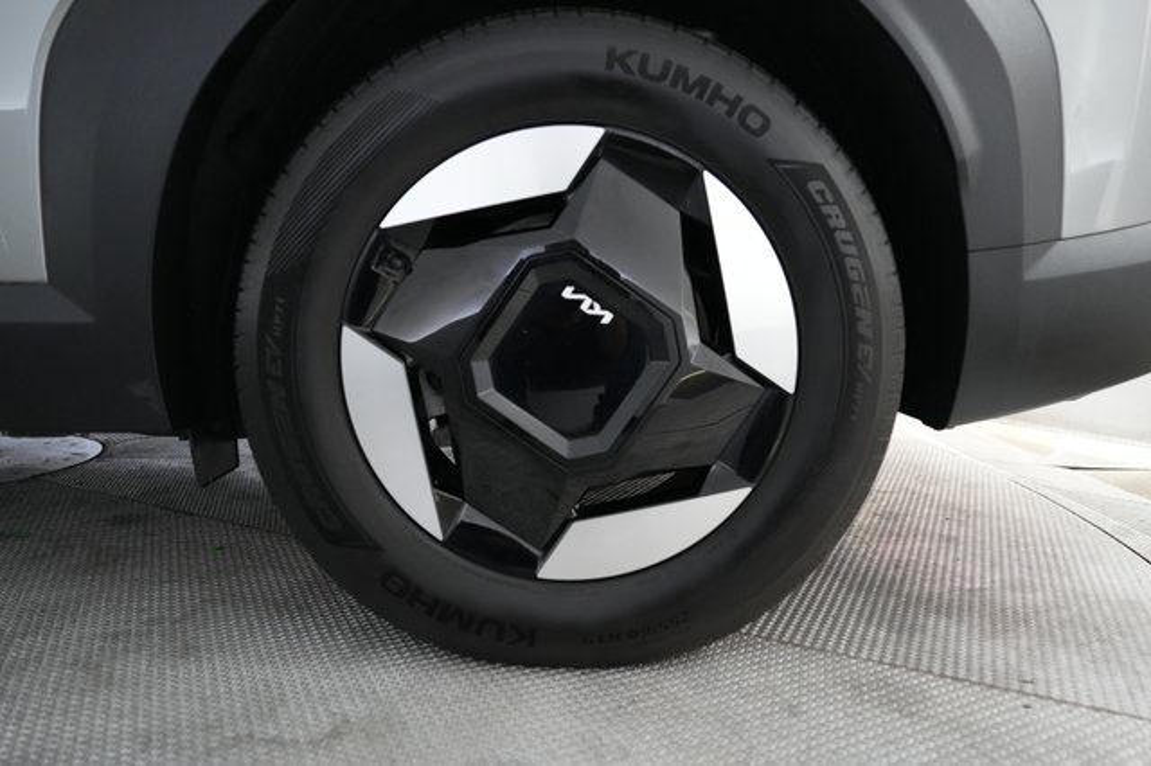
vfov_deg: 53.1
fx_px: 767
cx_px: 576
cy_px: 383
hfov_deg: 73.8
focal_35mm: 24
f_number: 2.8
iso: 5000
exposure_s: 1/160
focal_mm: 24
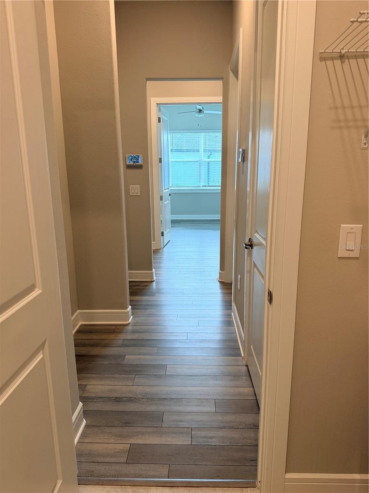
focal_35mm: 24
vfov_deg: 71.6
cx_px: 184
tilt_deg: -12.7
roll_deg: +0.9
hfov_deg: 56.8
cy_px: 246
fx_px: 341
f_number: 1.78
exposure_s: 1/120
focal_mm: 6.76
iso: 200
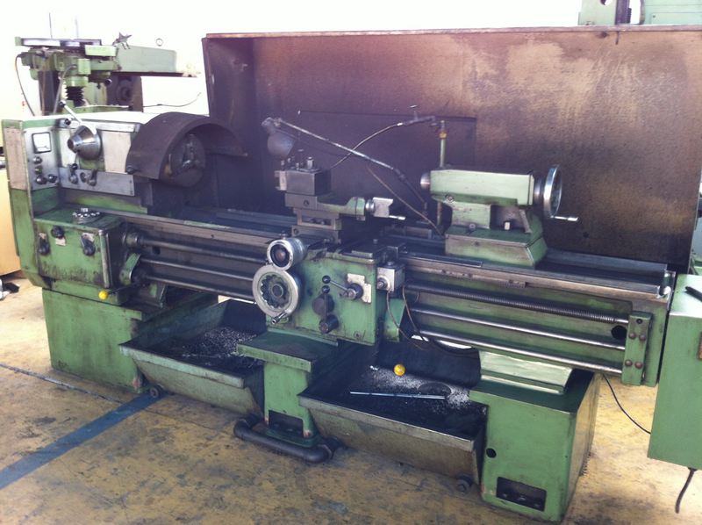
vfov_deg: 40.6
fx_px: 709
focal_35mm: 35
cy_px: 262
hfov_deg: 52.7
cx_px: 351
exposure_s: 1/15
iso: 80
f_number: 2.8
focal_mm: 3.85
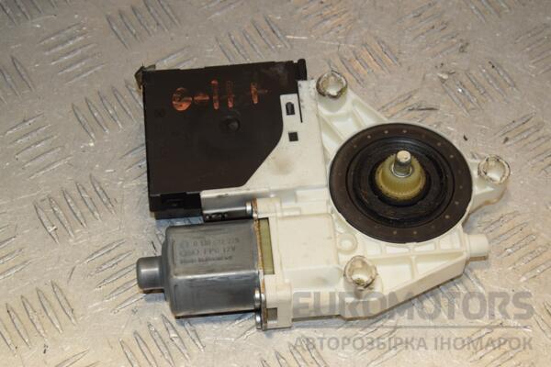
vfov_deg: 17.5
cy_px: 184
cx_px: 276
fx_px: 1194
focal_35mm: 78
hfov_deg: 26.0
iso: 800
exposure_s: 1/200
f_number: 10
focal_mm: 52
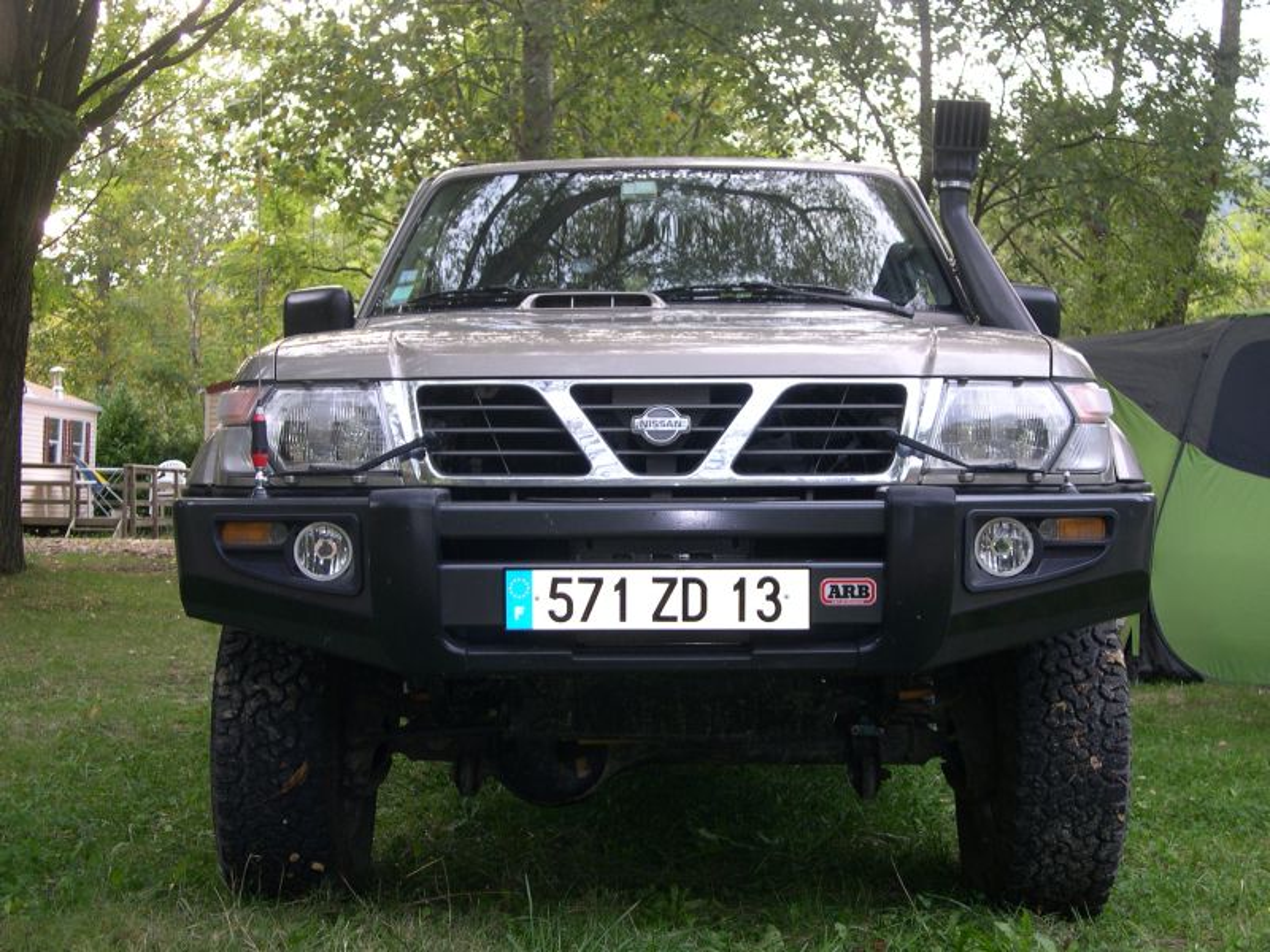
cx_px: 635
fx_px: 1908
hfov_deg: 36.8
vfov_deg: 28.0
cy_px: 476
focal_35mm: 52
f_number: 3.2
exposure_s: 1/30
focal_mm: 11.1
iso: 100
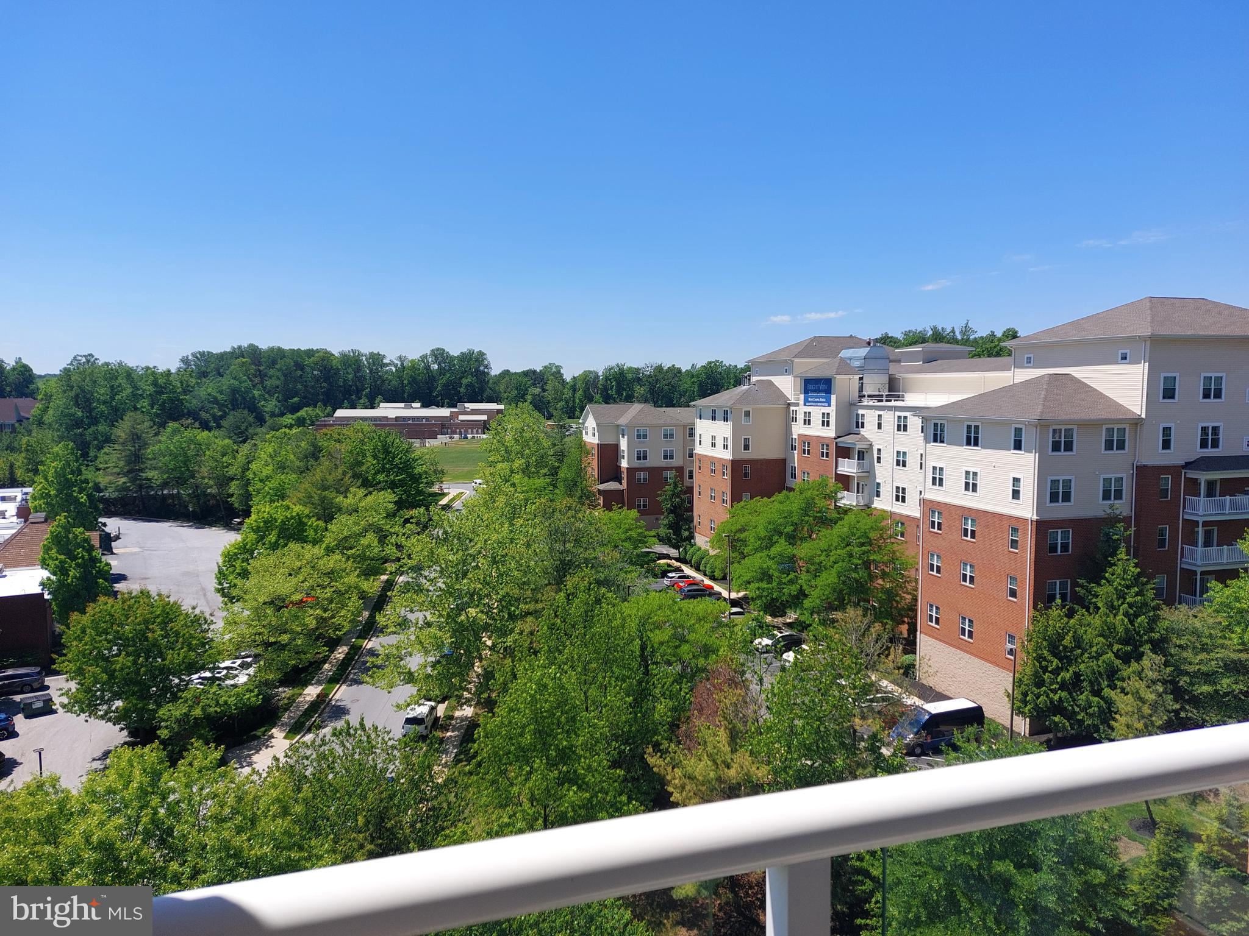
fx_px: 866
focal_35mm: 24
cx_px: 624
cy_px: 468
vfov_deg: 56.8
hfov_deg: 71.6
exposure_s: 1/1202
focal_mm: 5.23
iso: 25
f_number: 1.8
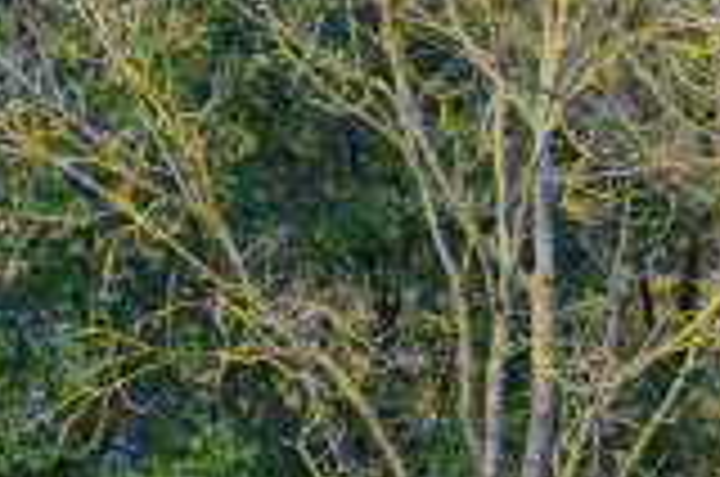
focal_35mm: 161
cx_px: -576
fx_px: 3214
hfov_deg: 11.8
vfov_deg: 8.4
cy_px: -176
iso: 100
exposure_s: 1/125
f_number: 7.1
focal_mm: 42
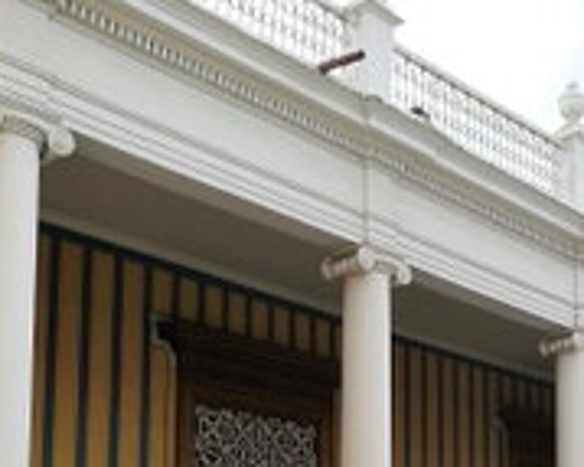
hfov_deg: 31.6
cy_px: 487
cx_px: 405
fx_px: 1019
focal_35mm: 59
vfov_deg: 24.4
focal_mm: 4.5
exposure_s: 1/637
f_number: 2.2
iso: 50
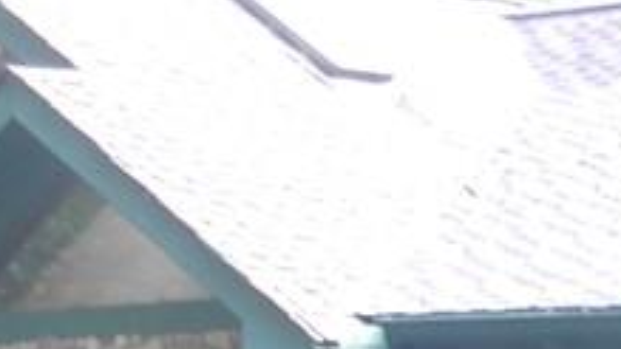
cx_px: 754
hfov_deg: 10.9
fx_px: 3193
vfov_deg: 6.1
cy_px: 721
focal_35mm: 194
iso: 79
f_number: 2.9
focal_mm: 6.3
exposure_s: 1/4.7
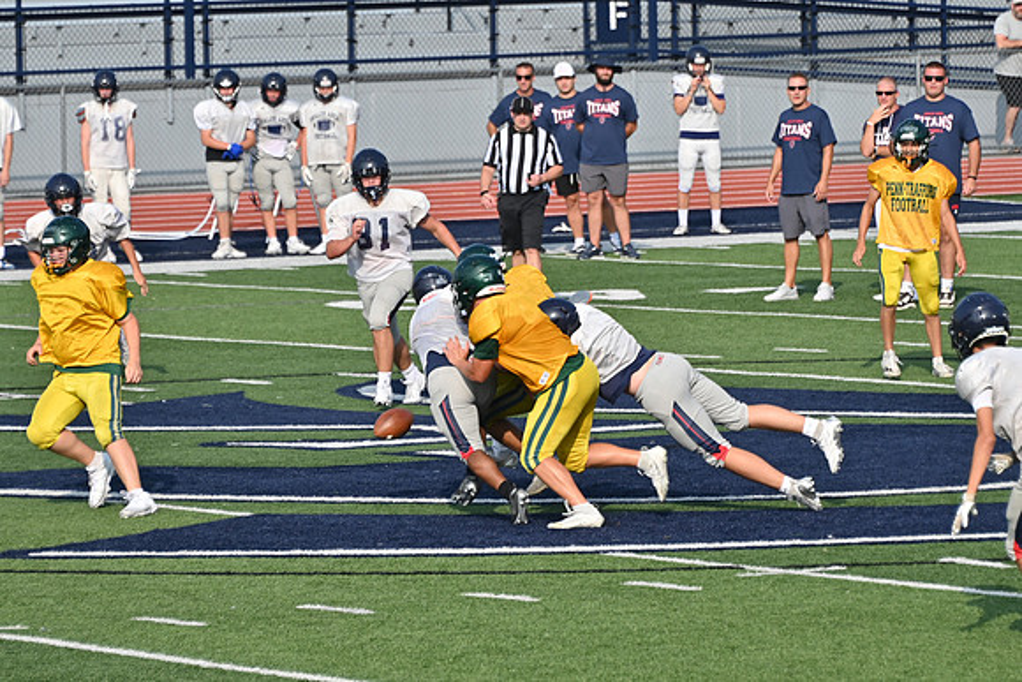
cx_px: 511
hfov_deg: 6.5
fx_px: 8944
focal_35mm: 315
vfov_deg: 4.4
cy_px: 341
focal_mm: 210
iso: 100
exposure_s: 1/640
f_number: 5.6
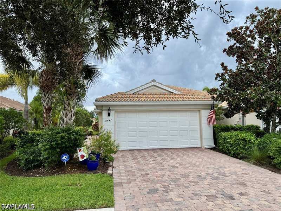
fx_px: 195
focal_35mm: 24
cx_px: 140
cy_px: 106
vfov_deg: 56.8
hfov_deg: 71.6
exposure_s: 1/3413
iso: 80
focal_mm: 6.76
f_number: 1.78
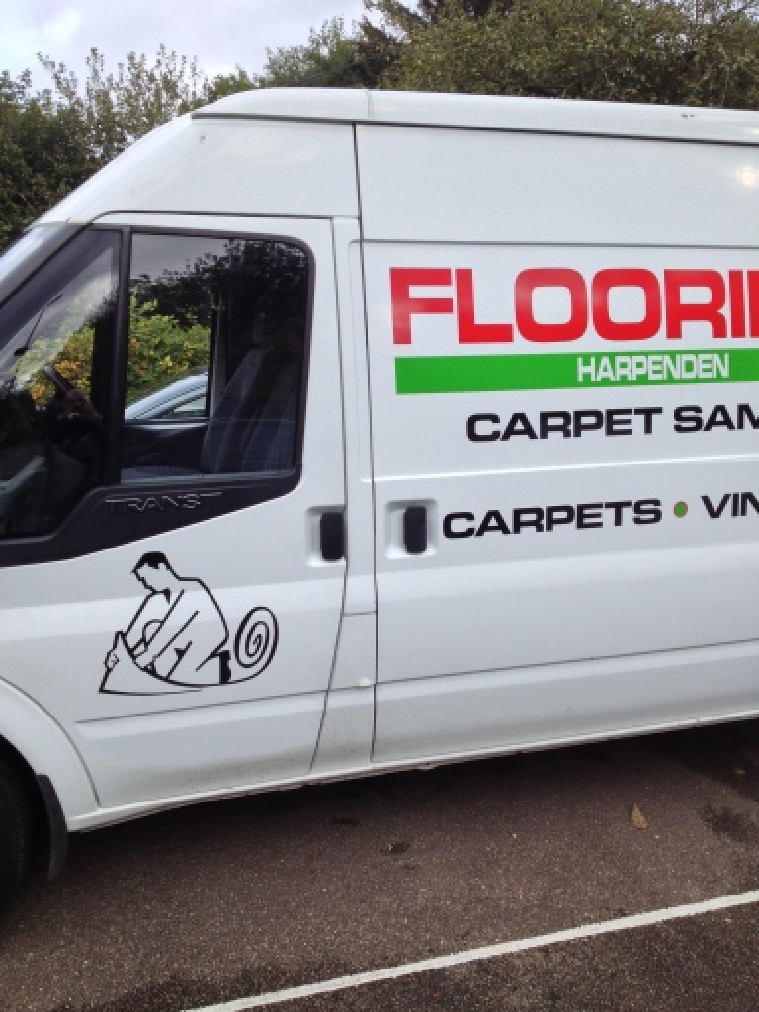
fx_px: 1023
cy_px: 506
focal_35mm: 35
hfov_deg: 40.7
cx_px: 380
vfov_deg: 52.6
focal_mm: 4.28
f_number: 2.4
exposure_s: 1/438
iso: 50
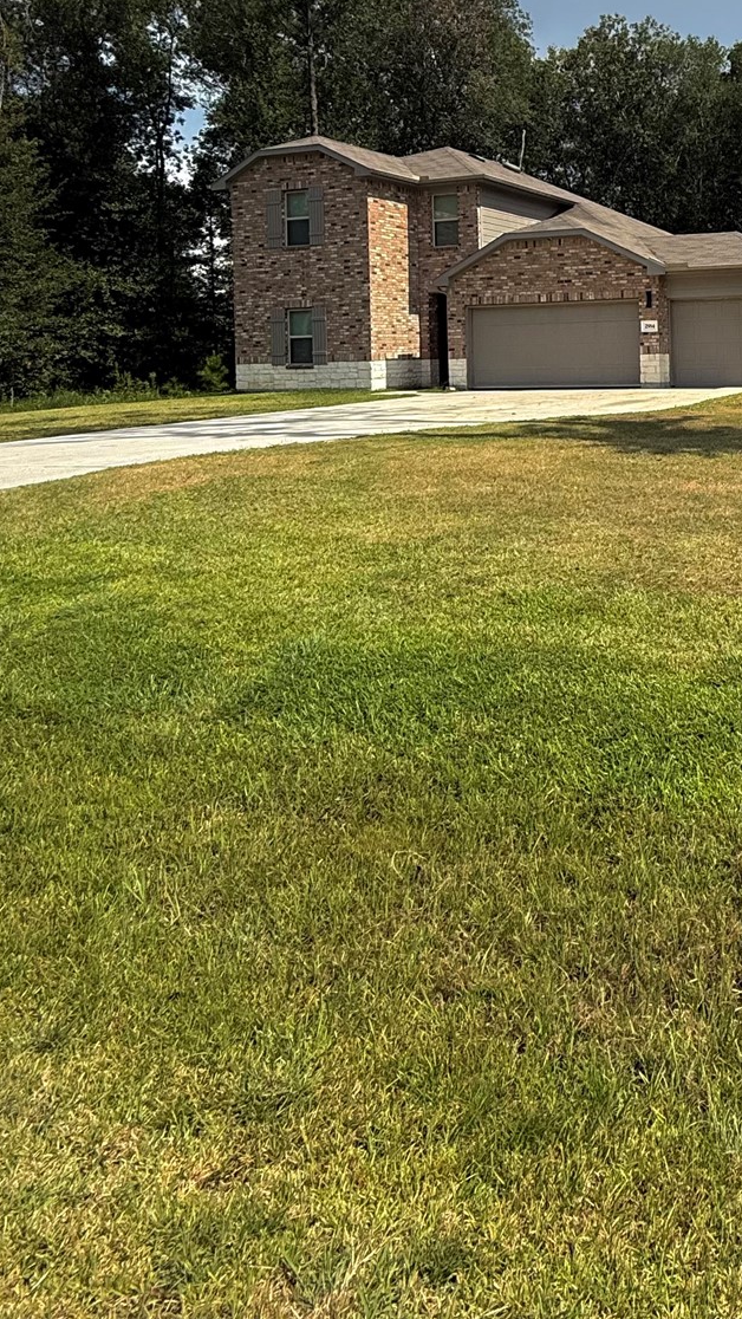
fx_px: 979
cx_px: 749
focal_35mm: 28
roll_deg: +1.0
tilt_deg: +1.1
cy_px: 355
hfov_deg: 37.0
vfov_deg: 64.5
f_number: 2.2
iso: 50
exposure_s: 1/1656
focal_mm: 2.22
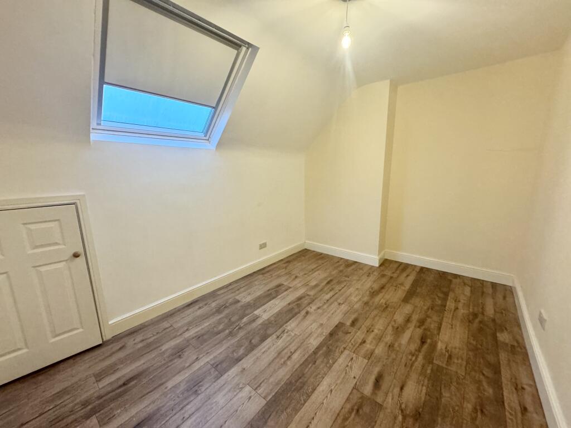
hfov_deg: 102.1
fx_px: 231
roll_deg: +1.4
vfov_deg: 85.7
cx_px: 286
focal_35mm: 14
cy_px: 214
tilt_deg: -12.4
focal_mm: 2.22
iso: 250
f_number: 2.2
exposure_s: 1/50
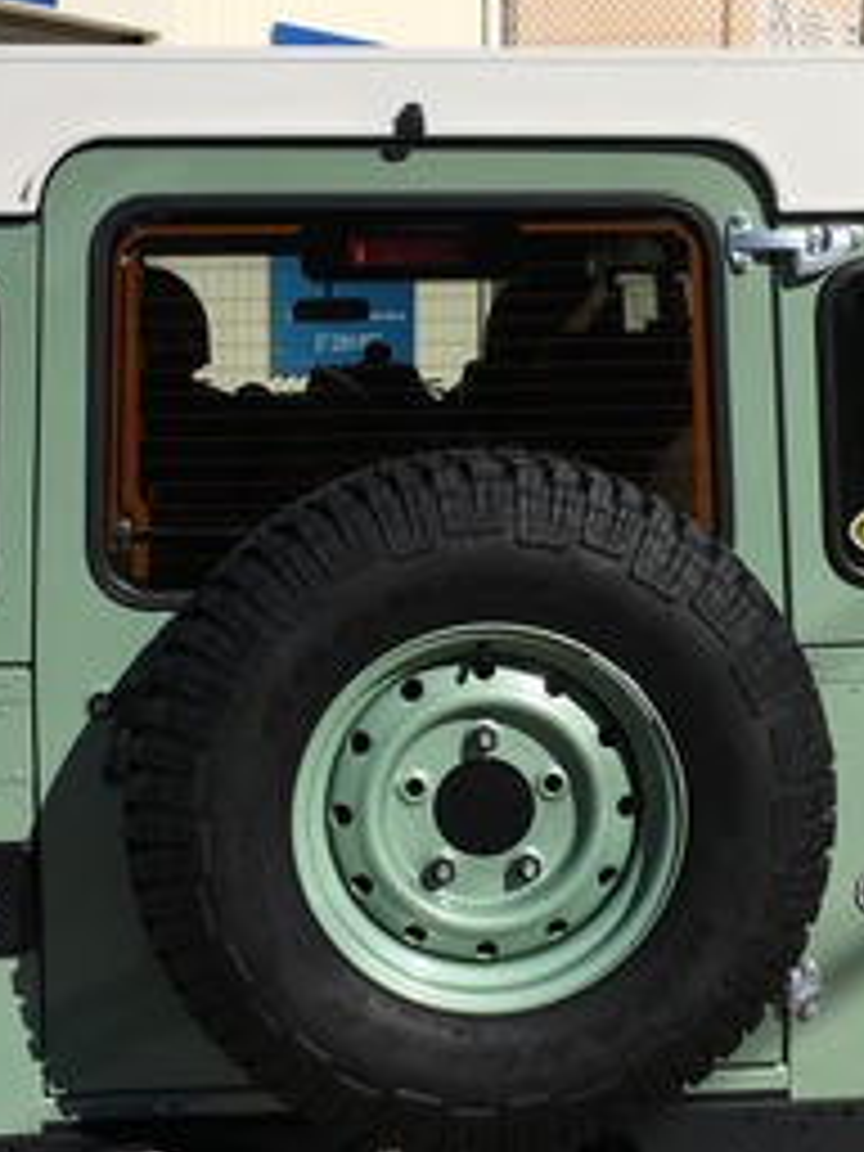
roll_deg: -2.8
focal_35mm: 68
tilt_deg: -7.6
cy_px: 567
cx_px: 482
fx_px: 2263
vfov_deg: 28.6
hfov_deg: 21.6
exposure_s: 1/4049
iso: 25
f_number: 2.2
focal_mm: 4.15
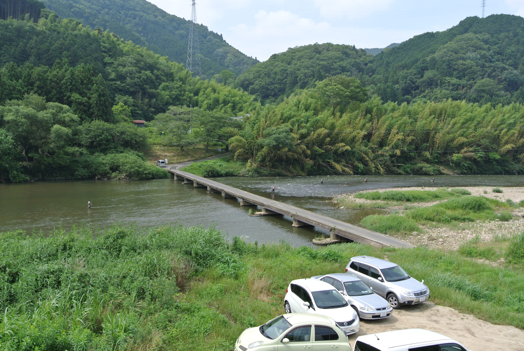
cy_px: 176
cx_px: 262
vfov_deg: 38.0
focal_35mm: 35
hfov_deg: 54.4
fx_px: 510
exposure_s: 1/250
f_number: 5.6
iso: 100
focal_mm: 13
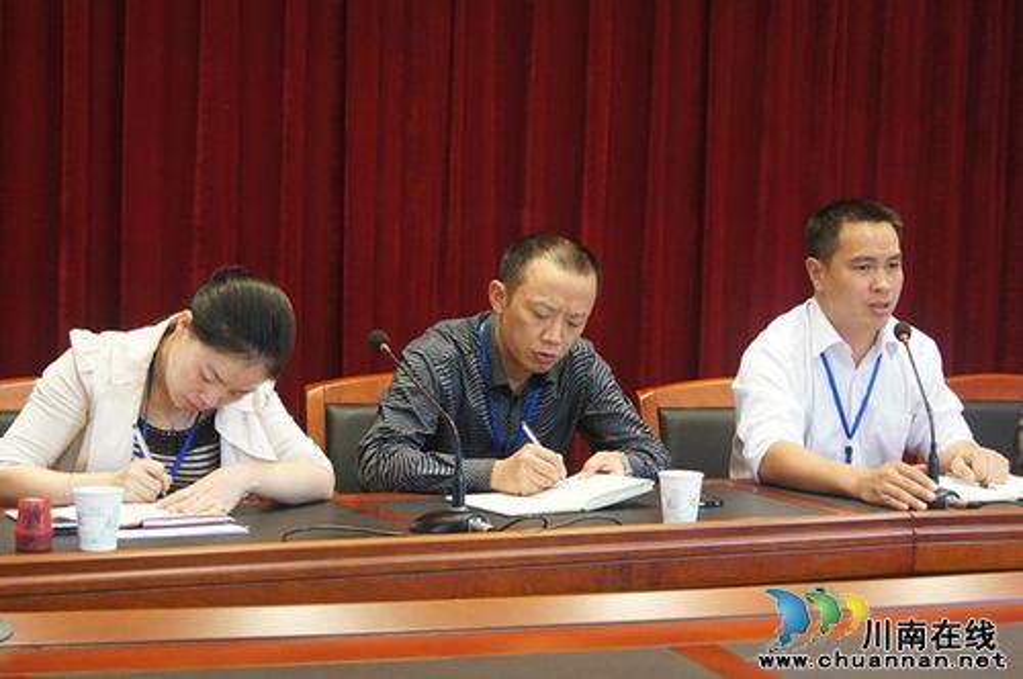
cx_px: 512
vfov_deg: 20.1
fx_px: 1916
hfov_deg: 29.9
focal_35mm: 68
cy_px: 340
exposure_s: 1/30
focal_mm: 45
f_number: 5.6
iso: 1600
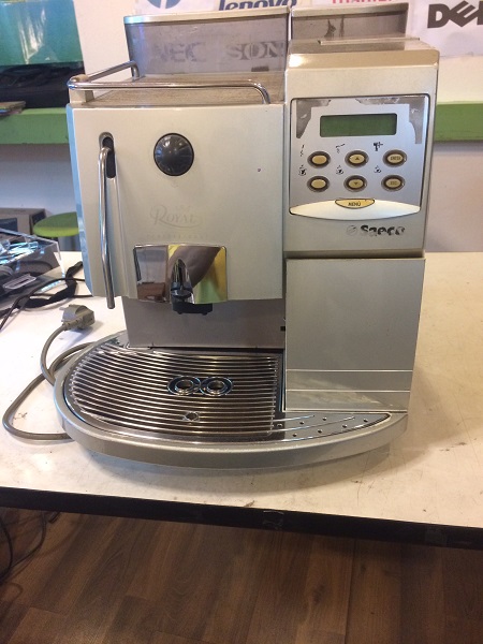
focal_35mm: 29
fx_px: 540
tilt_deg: -29.2
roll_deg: +3.8
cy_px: 322
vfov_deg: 61.7
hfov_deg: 48.2
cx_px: 242
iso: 250
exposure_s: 1/33
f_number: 2.2
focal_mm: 4.15
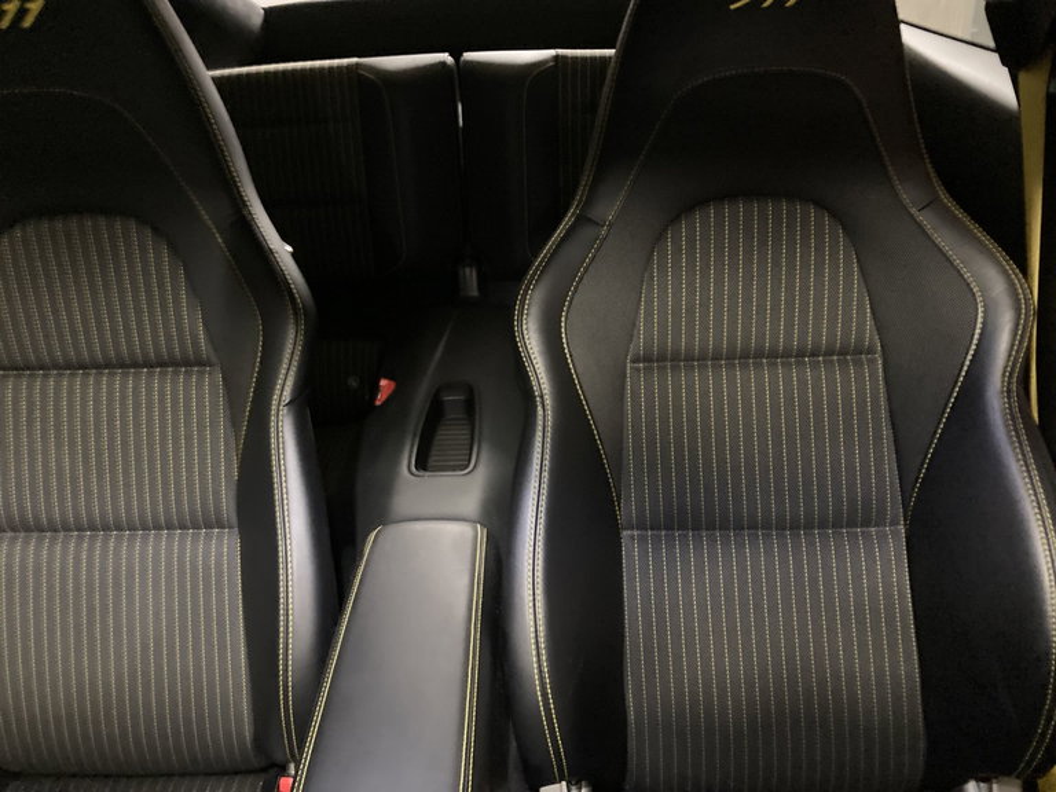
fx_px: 854
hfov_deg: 63.4
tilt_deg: -24.2
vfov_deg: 49.7
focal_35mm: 28
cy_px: 396
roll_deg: +2.9
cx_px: 528
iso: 1000
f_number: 1.8
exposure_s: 1/17
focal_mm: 3.99
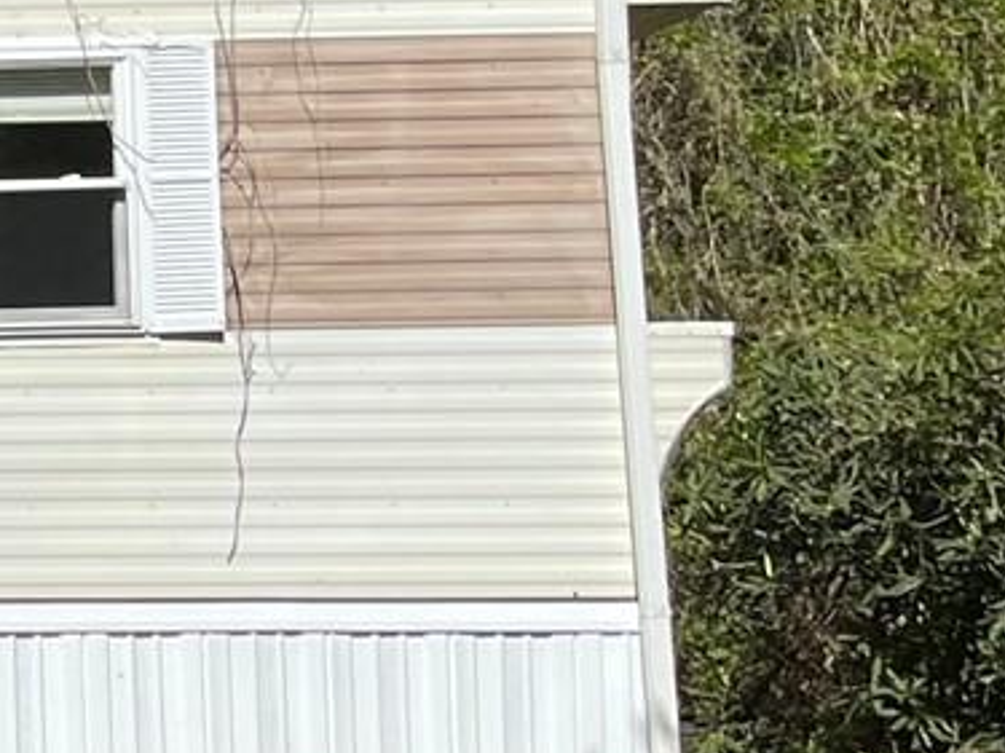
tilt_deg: +1.4
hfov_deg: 11.1
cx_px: -1592
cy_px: 657
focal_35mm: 142
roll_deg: +0.4
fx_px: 4121
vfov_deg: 10.4
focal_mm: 5.1
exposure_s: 1/5848
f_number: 1.6
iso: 50
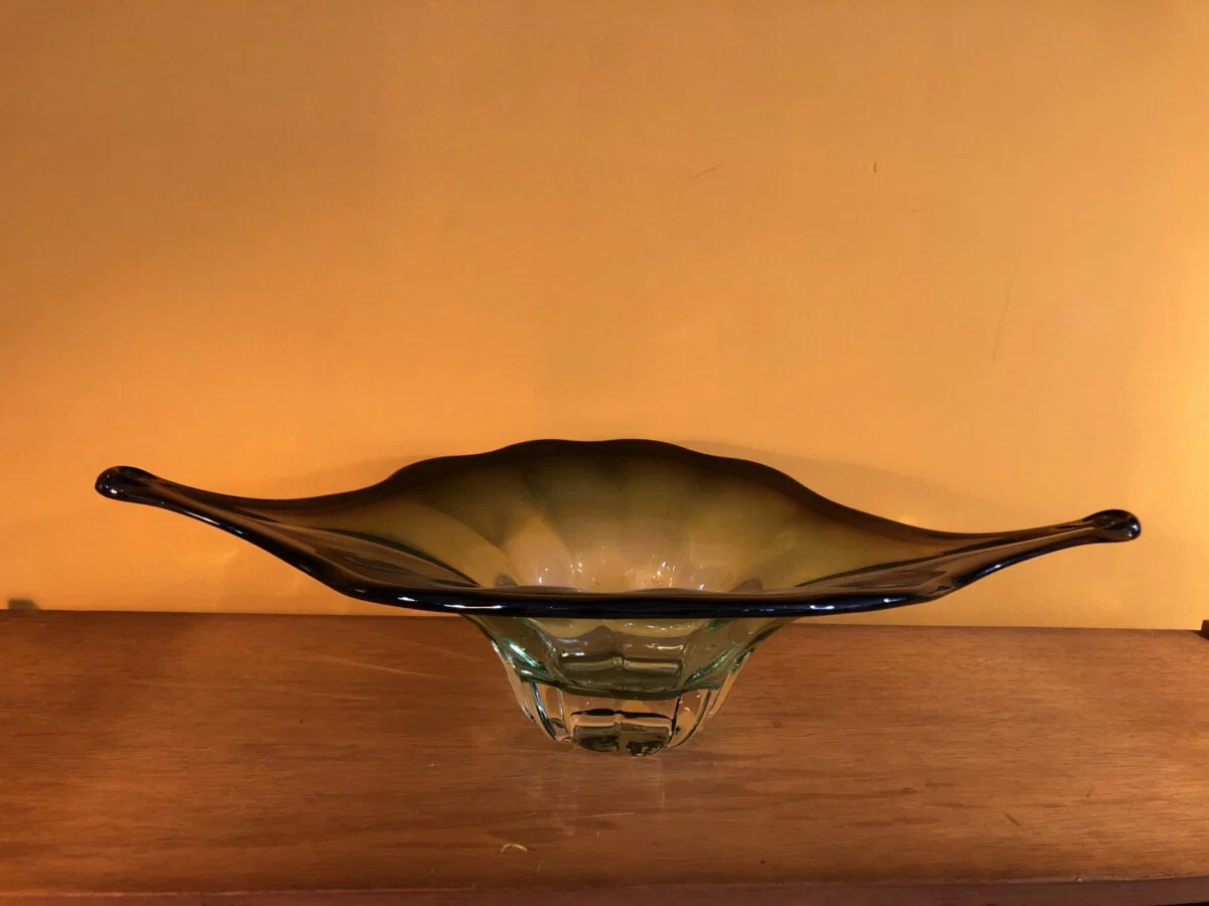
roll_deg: -2.7
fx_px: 978
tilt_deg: -9.7
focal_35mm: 28
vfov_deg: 49.7
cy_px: 453
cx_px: 604
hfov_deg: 63.4
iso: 80
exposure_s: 1/17
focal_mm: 3.99
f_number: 1.8
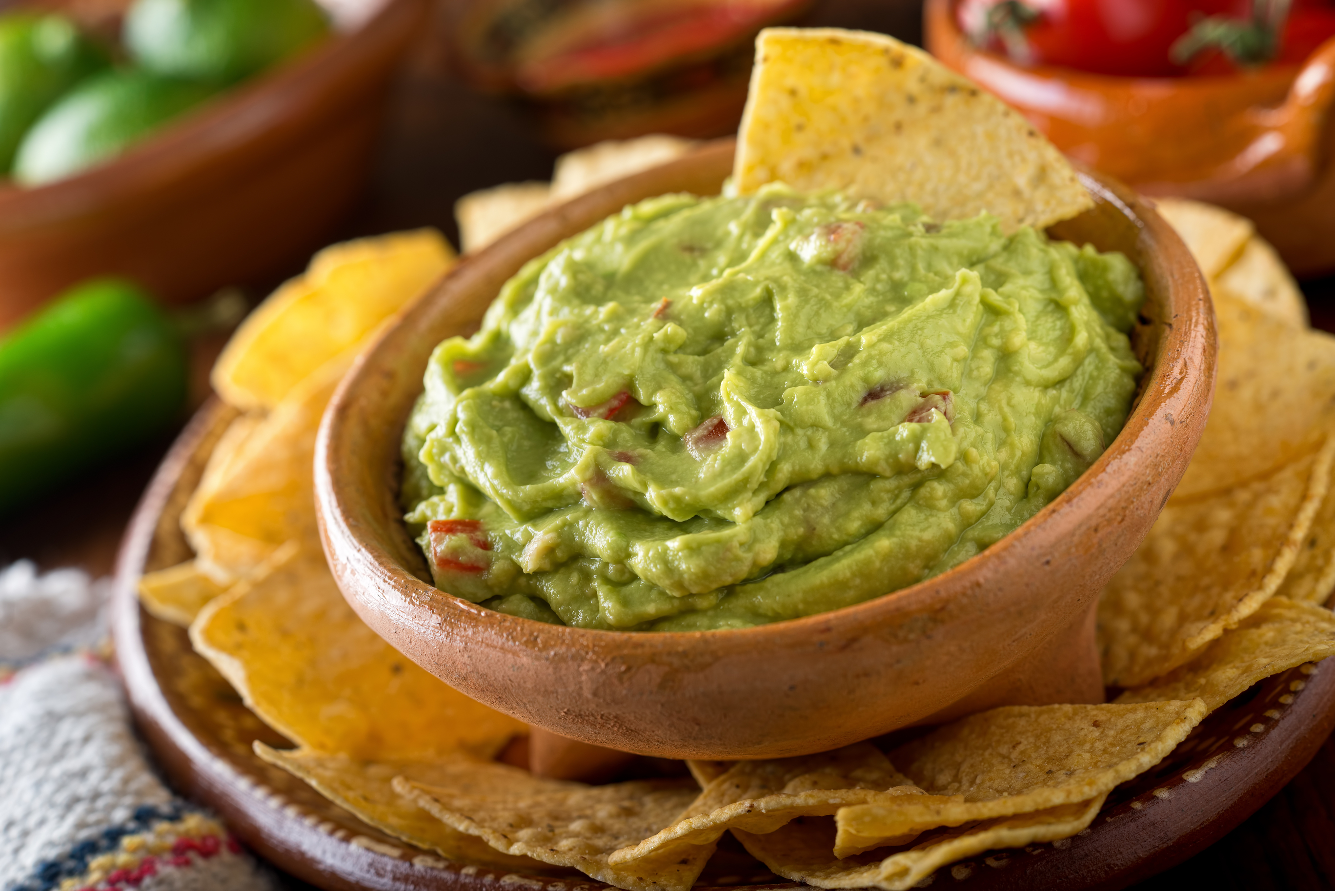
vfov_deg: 24.6
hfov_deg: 36.2
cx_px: 668
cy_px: 446
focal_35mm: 55
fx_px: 2040
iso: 100
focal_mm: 55
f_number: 5.6
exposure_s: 1/250
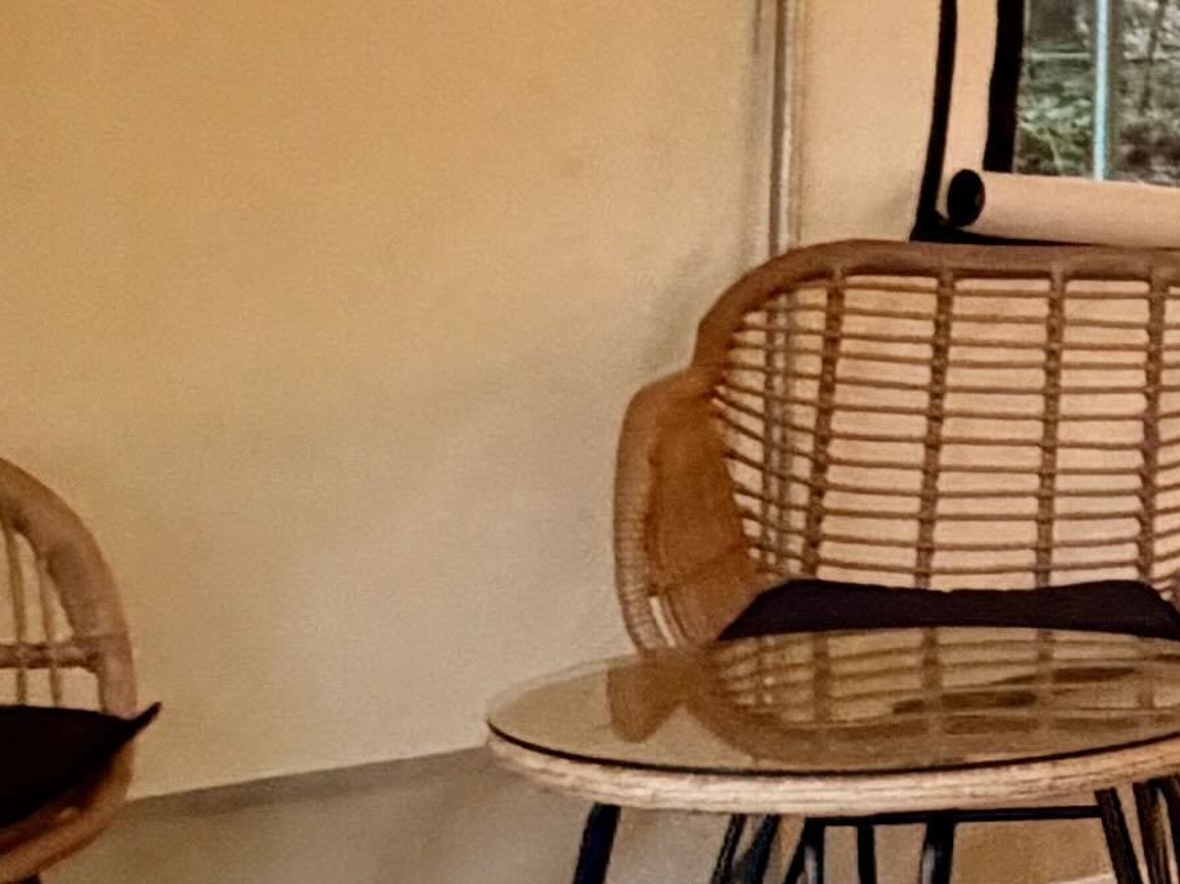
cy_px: 82
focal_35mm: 90
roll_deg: -2.2
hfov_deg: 18.0
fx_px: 3067
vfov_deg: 16.2
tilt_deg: -0.2
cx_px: 2026
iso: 640
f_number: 2.2
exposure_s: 1/60
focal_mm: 2.22
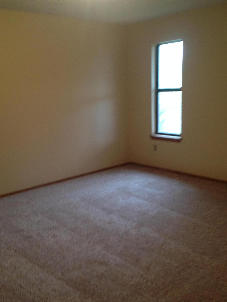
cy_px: 145
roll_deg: +0.9
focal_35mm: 39
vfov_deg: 47.9
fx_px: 341
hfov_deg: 36.8
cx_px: 105
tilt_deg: -10.4
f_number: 2.4
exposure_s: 1/20
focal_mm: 4.12
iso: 160
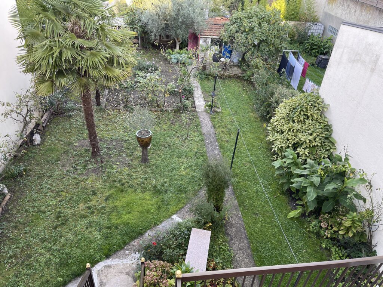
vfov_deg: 54.9
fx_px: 277
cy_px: 144
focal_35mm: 25
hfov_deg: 69.4
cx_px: 192
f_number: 1.6
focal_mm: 5.1
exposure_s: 1/121
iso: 50
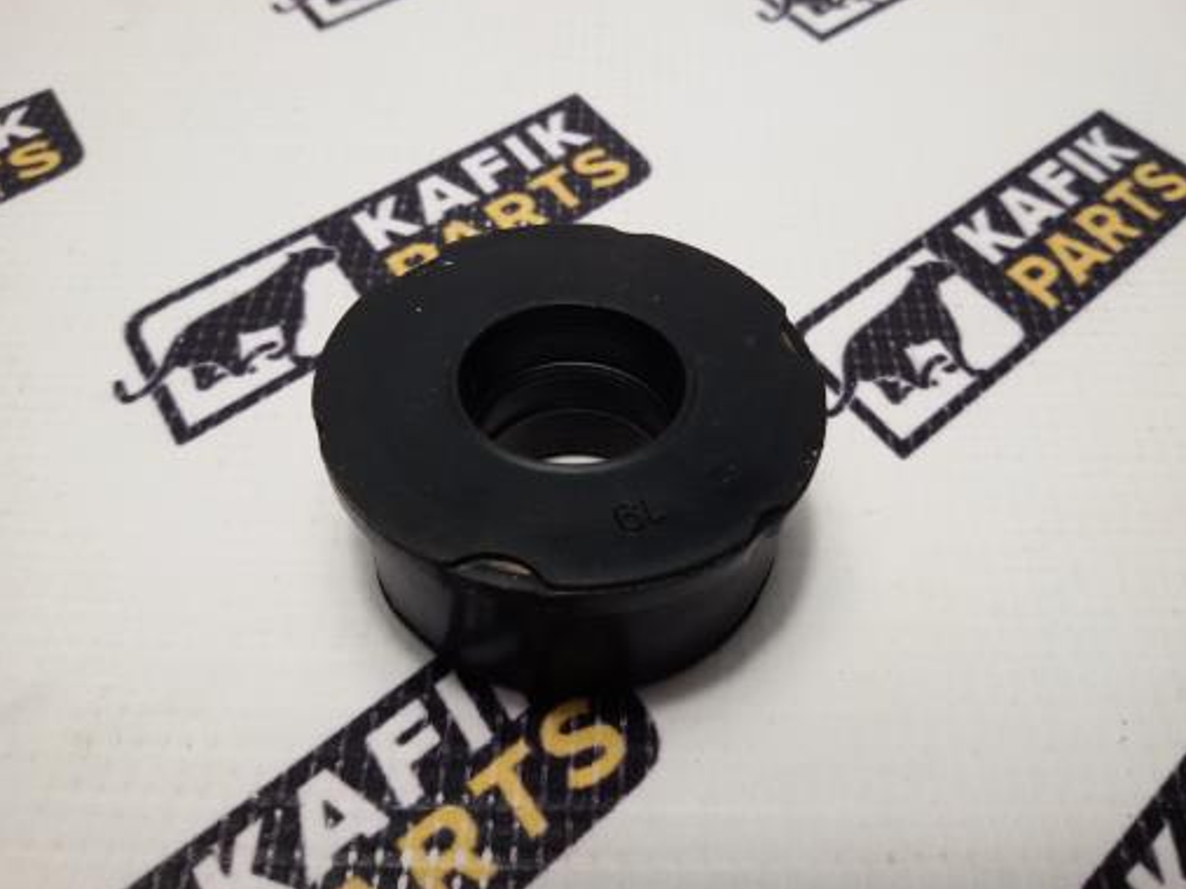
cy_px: 450
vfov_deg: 42.9
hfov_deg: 55.3
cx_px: 625
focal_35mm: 33
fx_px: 1130
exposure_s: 1/33
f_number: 2.4
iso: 64
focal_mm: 2.93
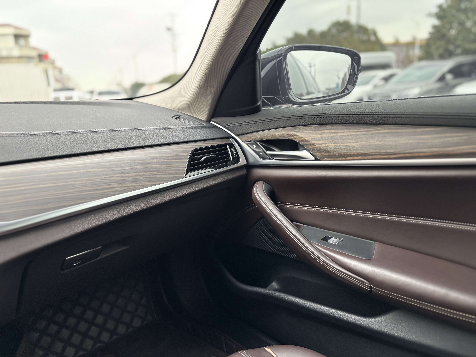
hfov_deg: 67.3
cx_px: 238
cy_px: 178
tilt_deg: -13.2
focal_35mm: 26
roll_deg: +2.6
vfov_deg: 53.1
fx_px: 358
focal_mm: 5.96
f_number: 1.6
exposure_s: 1/60
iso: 250
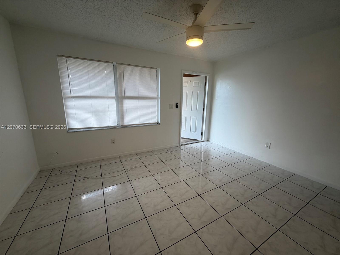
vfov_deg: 85.7
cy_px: 128
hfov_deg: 102.1
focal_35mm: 14
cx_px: 170
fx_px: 138
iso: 64
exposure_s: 1/120
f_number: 2.2
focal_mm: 2.22
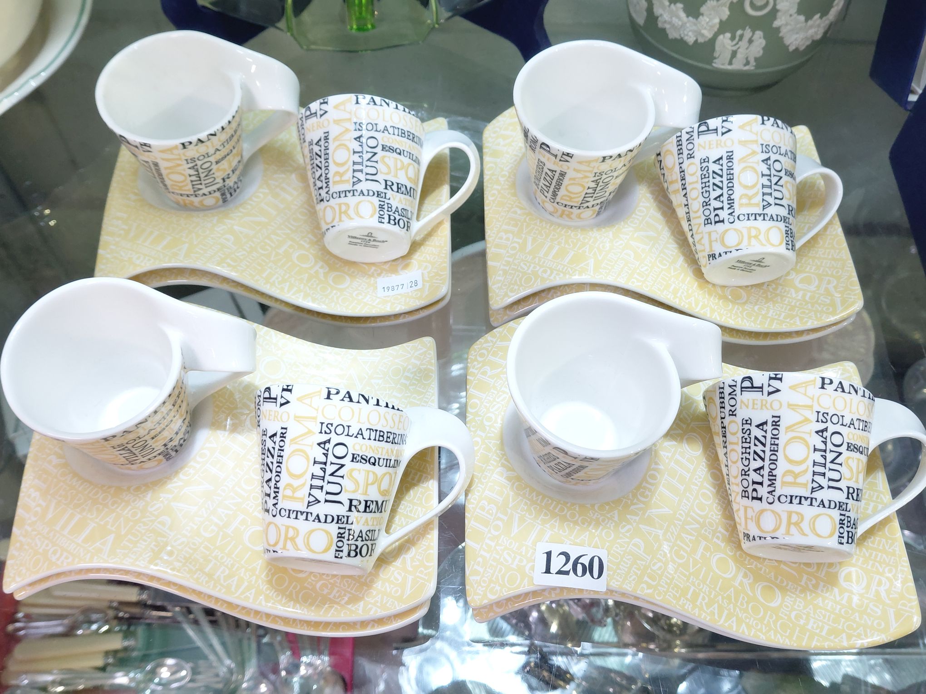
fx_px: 669
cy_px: 347
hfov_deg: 69.4
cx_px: 463
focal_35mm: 25
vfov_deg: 54.9
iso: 400
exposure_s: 1/50.1
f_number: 1.8
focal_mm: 4.69
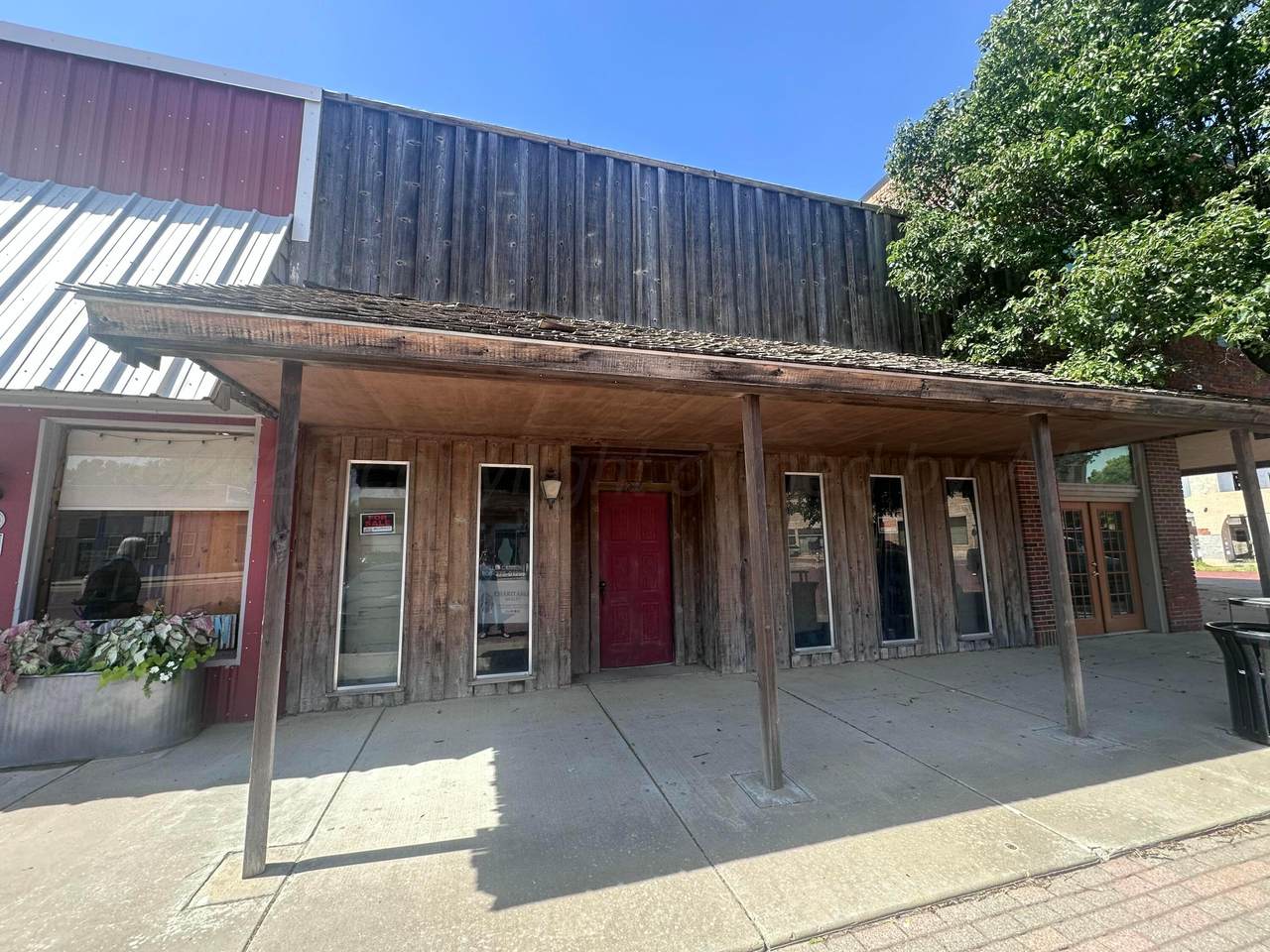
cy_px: 476
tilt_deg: +9.2
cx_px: 635
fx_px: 514
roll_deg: +0.4
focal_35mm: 14
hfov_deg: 102.1
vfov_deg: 85.7
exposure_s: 1/220
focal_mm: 2.22
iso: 40
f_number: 2.2
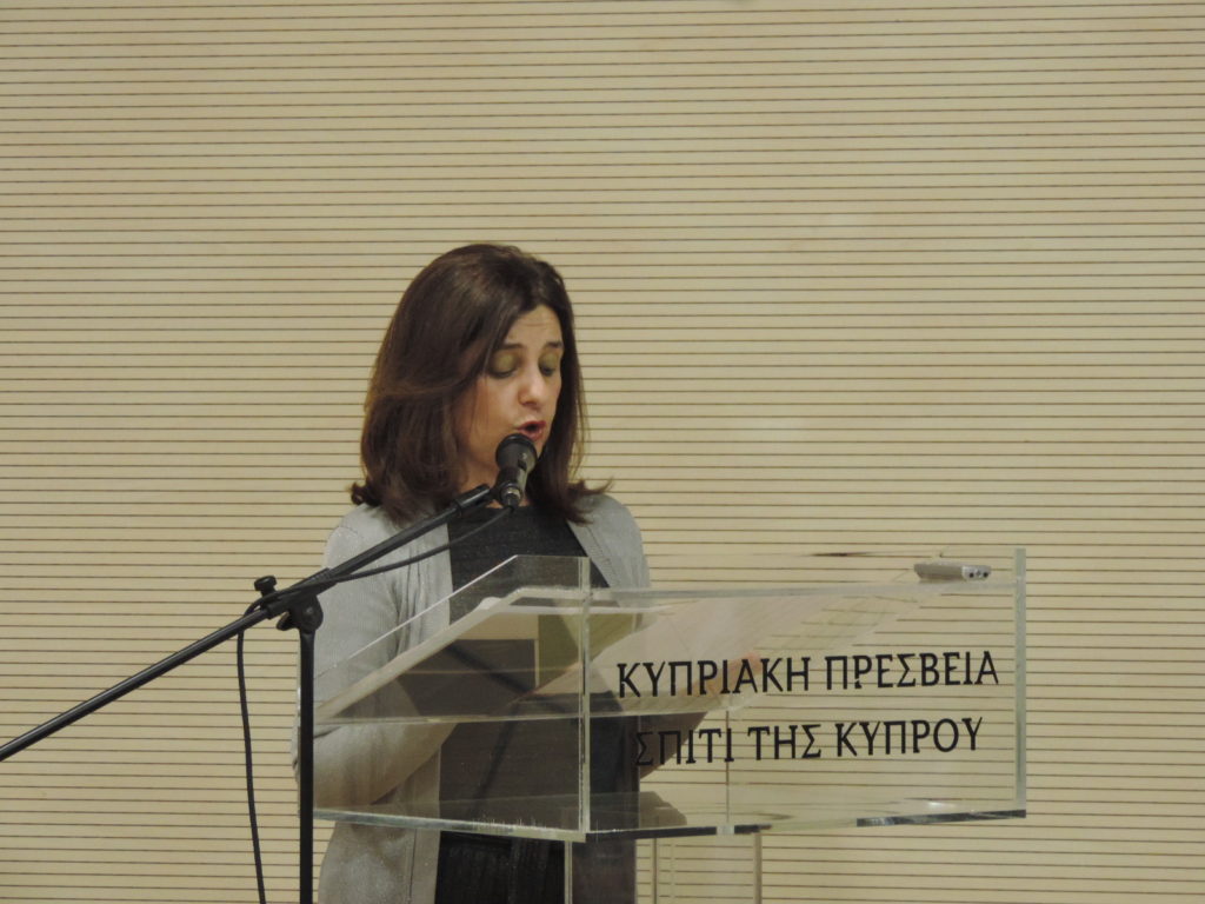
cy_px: 452
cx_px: 602
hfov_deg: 10.7
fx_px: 6440
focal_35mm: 185
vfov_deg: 8.0
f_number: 4.6
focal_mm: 33
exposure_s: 1/30
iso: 800
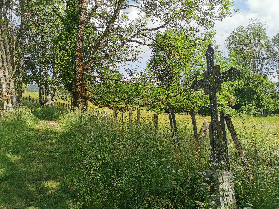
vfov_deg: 51.4
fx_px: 218
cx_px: 140
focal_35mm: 27
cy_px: 104
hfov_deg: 65.3
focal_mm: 5.58
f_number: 1.8
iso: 50
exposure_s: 1/1379
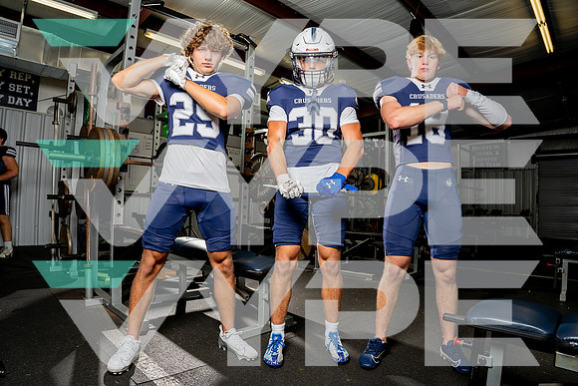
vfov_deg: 58.0
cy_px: 192
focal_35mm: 22
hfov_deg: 79.4
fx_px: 348
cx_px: 286
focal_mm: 20
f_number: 5.6
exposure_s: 1/250
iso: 250
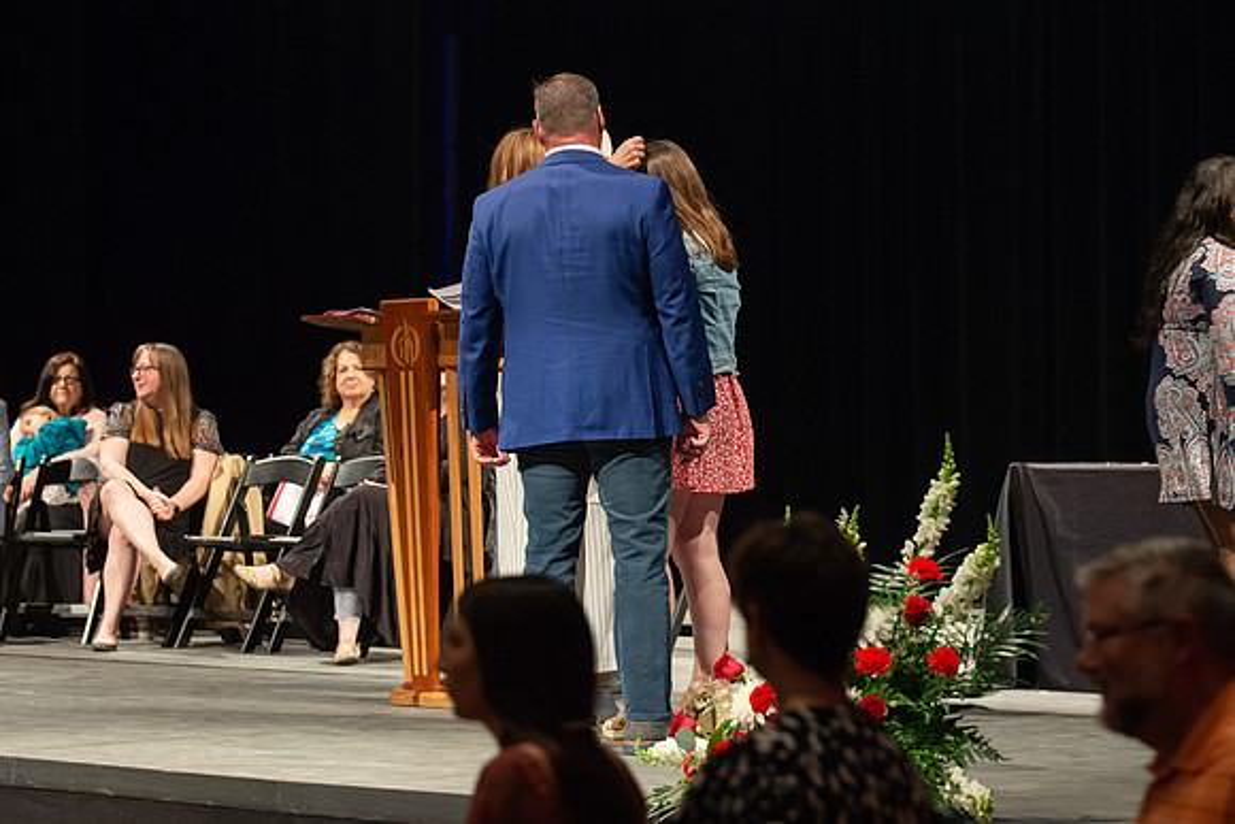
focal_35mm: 123
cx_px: 575
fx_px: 4209
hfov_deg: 16.7
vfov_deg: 11.2
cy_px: 439
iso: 1600
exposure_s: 1/100
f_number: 4
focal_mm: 98
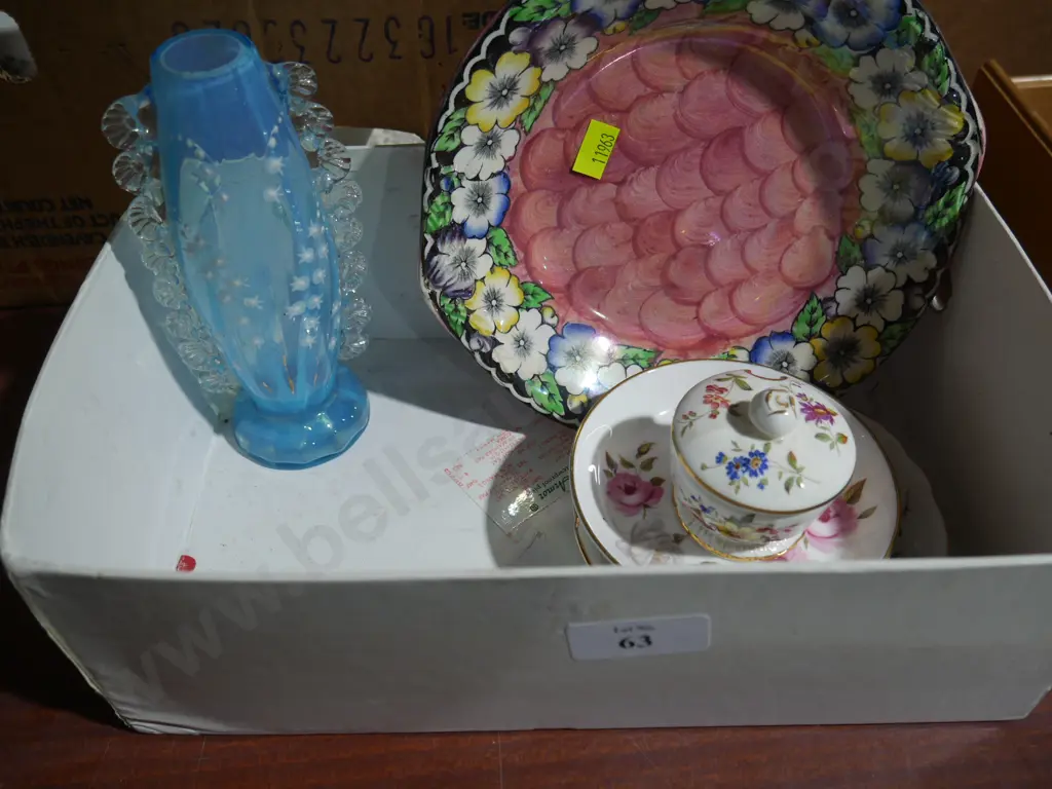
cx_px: 526
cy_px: 394
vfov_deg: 46.8
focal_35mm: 30
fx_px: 912
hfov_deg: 60.0
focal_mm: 15
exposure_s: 1/60
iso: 250
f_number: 3.6
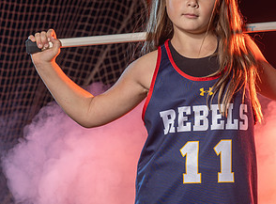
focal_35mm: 259
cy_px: 98
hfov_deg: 7.7
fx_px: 2053
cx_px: 200
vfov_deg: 5.7
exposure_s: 1/200
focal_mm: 115
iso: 64
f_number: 7.1
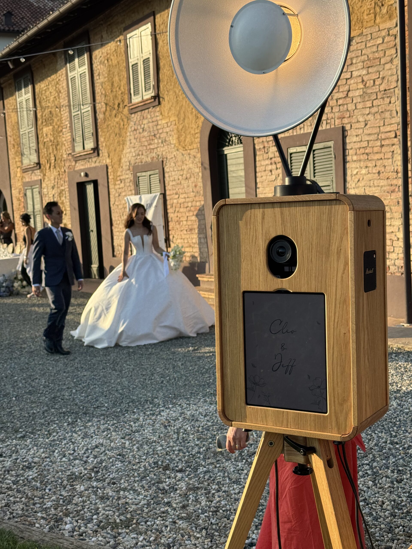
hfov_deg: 30.3
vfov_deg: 39.7
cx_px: 206
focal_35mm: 48
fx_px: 762
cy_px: 274
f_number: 1.78
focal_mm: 6.76
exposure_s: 1/2110
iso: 64
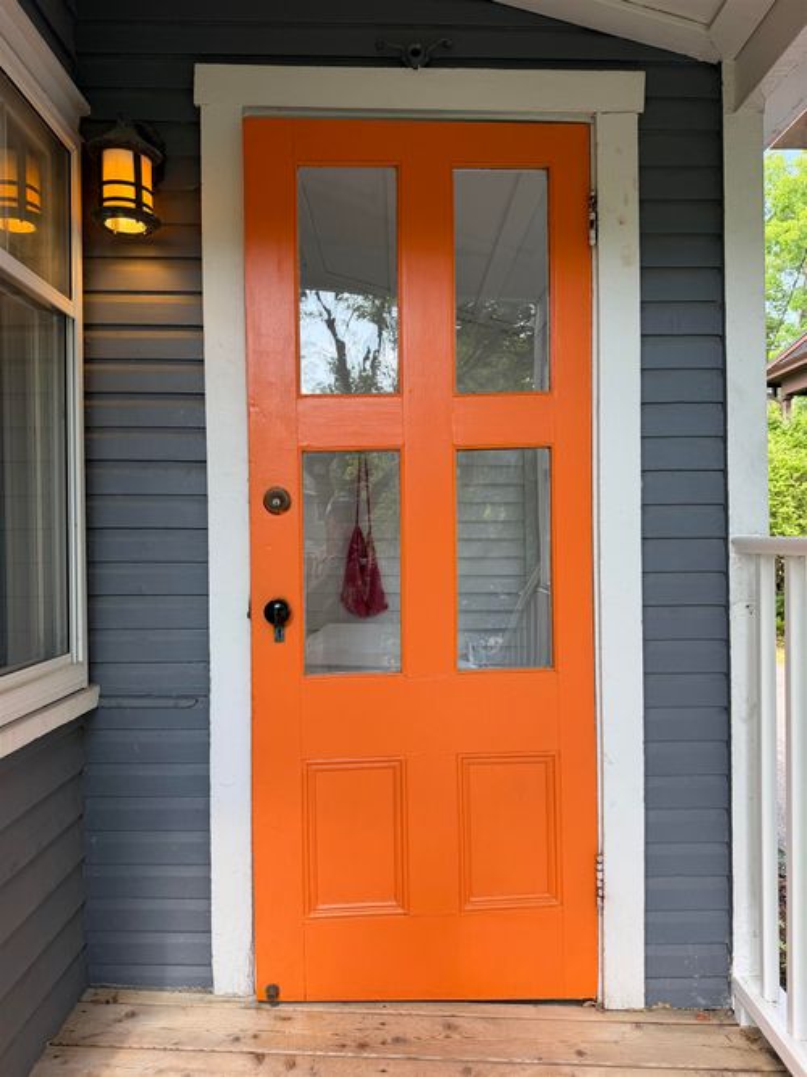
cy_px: 538
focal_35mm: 24
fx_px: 746
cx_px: 404
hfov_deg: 56.8
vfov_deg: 71.6
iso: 80
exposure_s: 1/214
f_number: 1.78
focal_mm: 6.76
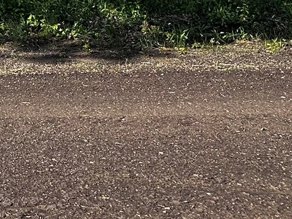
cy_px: -221
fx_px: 844
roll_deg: +0.6
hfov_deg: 16.3
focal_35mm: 100
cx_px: -242
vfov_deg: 12.9
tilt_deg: +2.6
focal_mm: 6.86
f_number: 1.78
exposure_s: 1/1272
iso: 80
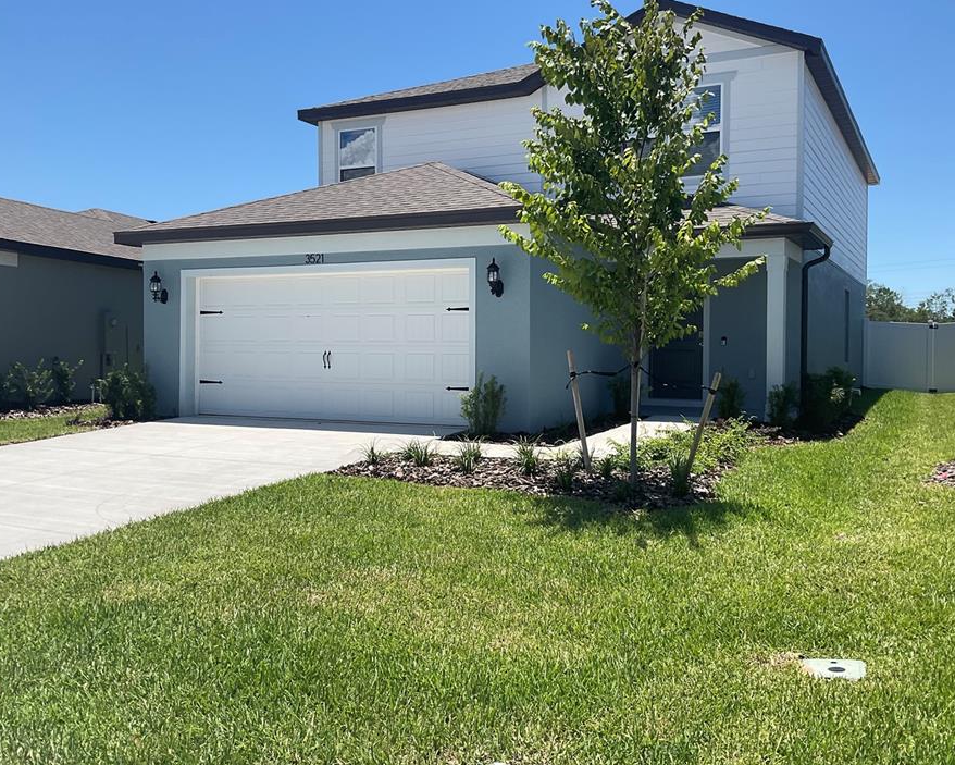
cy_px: 365
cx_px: 495
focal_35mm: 33
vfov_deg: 44.6
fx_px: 933
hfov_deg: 54.2
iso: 16
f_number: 1.8
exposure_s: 1/1912
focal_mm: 3
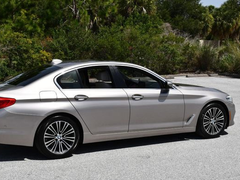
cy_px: 86
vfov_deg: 25.6
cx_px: 98
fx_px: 395
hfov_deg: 33.7
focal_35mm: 57
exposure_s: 1/400
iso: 100
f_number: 10
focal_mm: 24
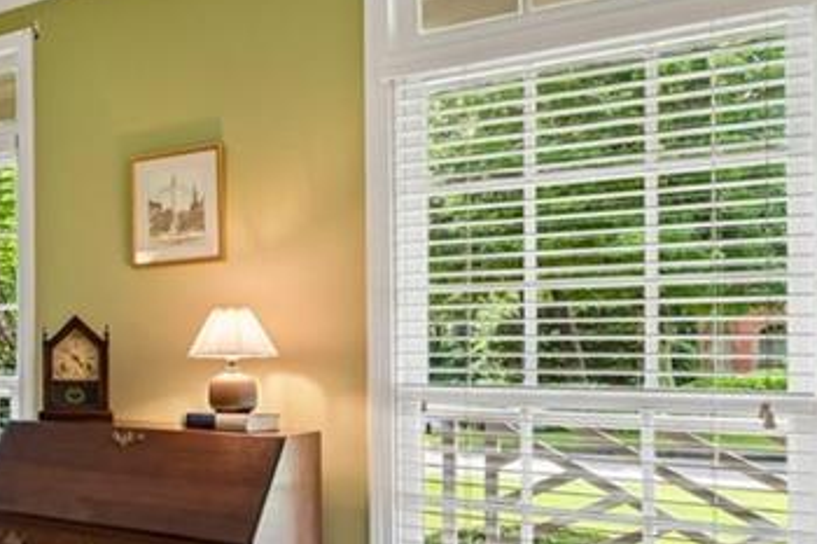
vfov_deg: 32.4
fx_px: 930
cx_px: -299
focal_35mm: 41
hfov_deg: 32.4
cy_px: 351
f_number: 8
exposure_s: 1/30
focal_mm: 14
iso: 400
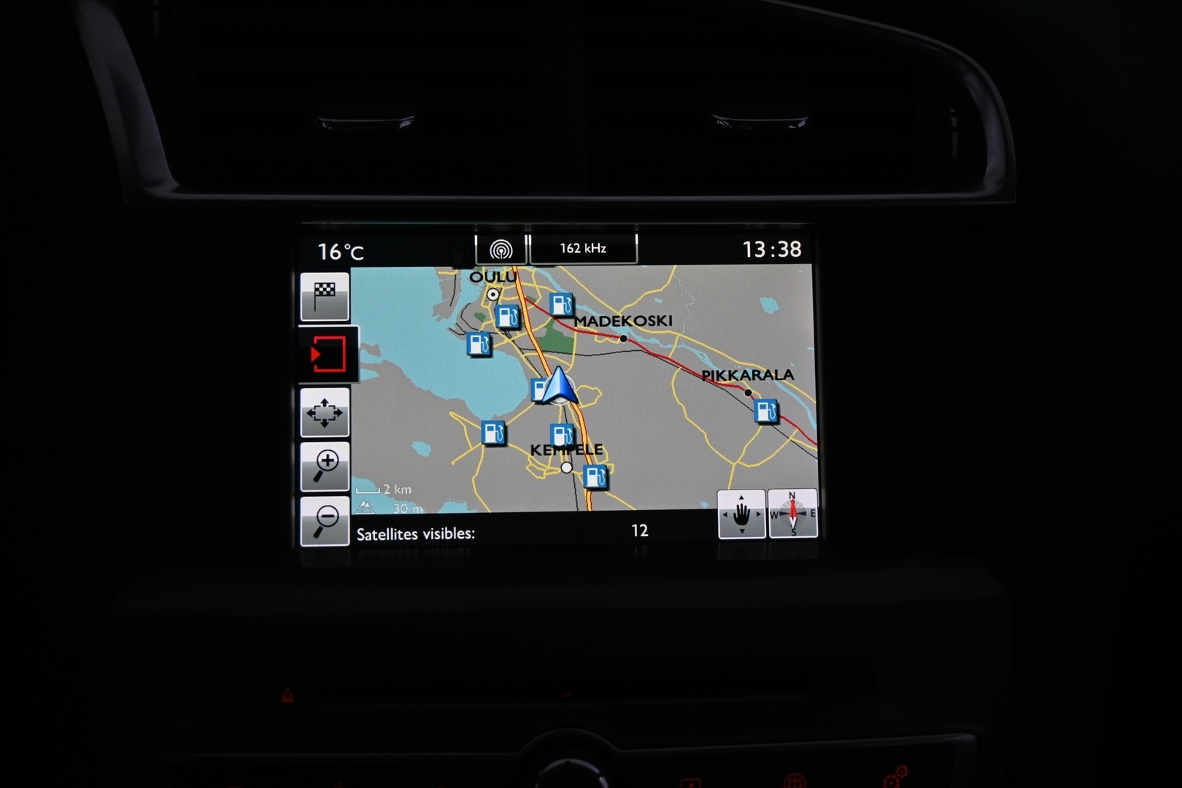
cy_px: 394
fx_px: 1354
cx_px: 591
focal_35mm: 41
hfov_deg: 47.2
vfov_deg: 32.4
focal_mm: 27.5
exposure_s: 1/100
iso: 500
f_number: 5
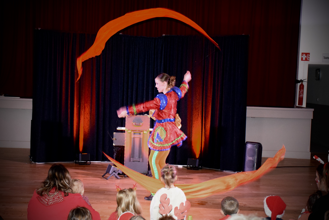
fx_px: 439
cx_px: 164
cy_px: 110
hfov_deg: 41.1
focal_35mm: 48
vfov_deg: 28.1
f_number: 4
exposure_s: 1/60
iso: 3200
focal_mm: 32
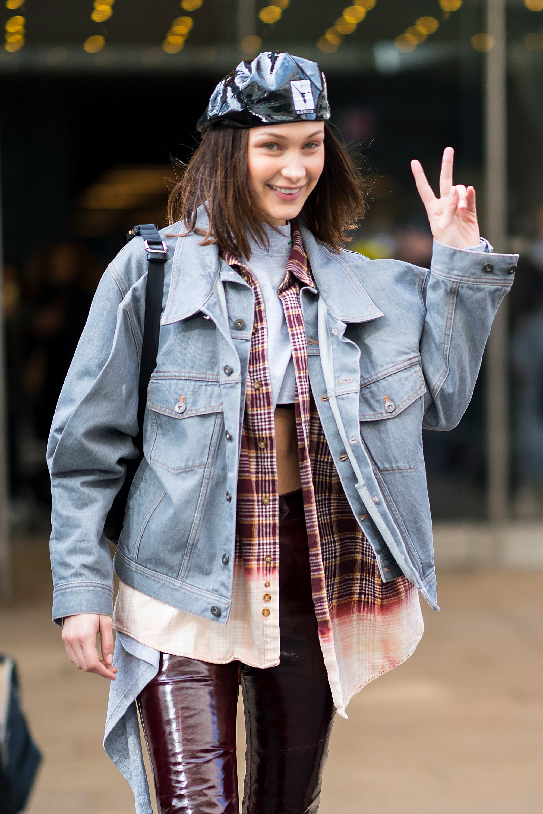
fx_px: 1923
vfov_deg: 23.9
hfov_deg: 16.1
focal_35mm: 85
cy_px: 407
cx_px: 272
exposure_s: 1/2000
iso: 250
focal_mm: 85
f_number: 1.4
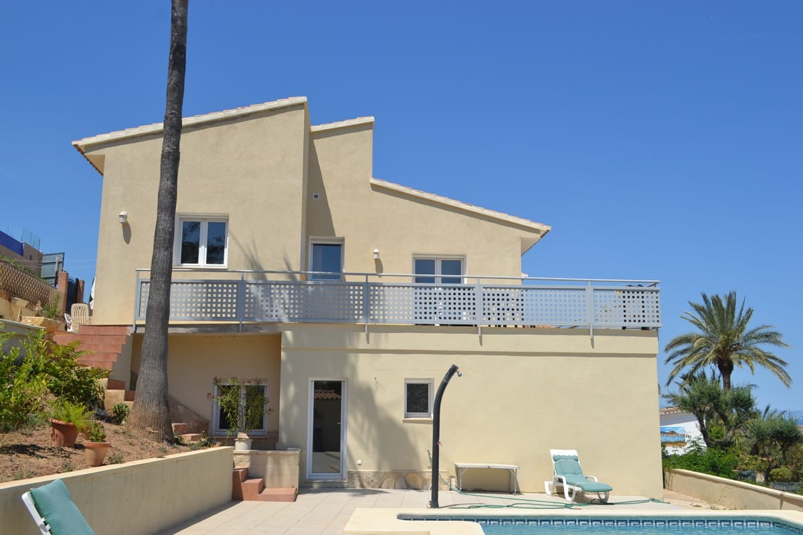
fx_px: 736
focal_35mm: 33
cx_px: 402
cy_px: 268
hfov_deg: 57.2
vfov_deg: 40.0
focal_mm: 22
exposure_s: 1/320
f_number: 9
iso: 100
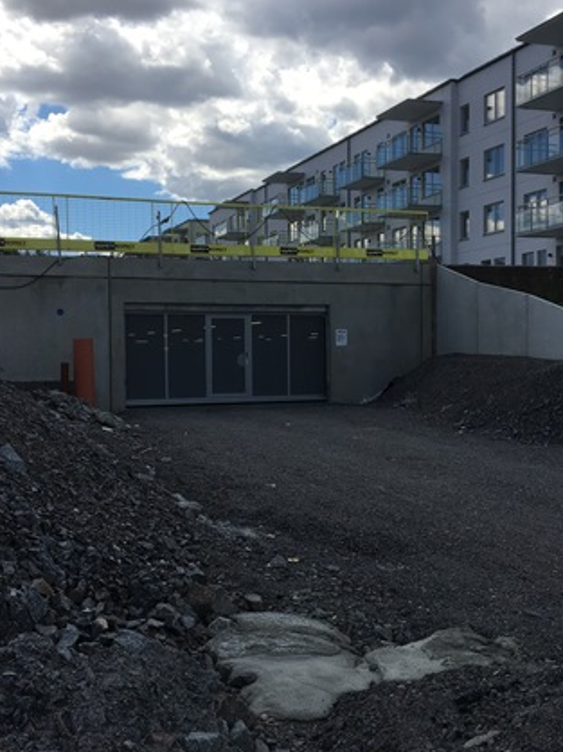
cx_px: 316
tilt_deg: -1.4
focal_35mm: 42
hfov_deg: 34.3
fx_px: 912
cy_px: 372
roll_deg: +0.1
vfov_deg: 44.8
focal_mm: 4.15
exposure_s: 1/1832
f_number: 2.2
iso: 25
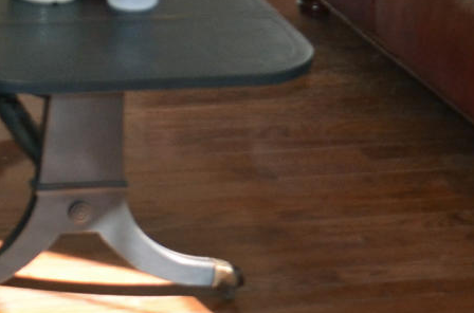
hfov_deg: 11.2
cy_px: -444
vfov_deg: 7.1
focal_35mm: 181
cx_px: -99
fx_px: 2376
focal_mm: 18
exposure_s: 1/125
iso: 280
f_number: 3.5
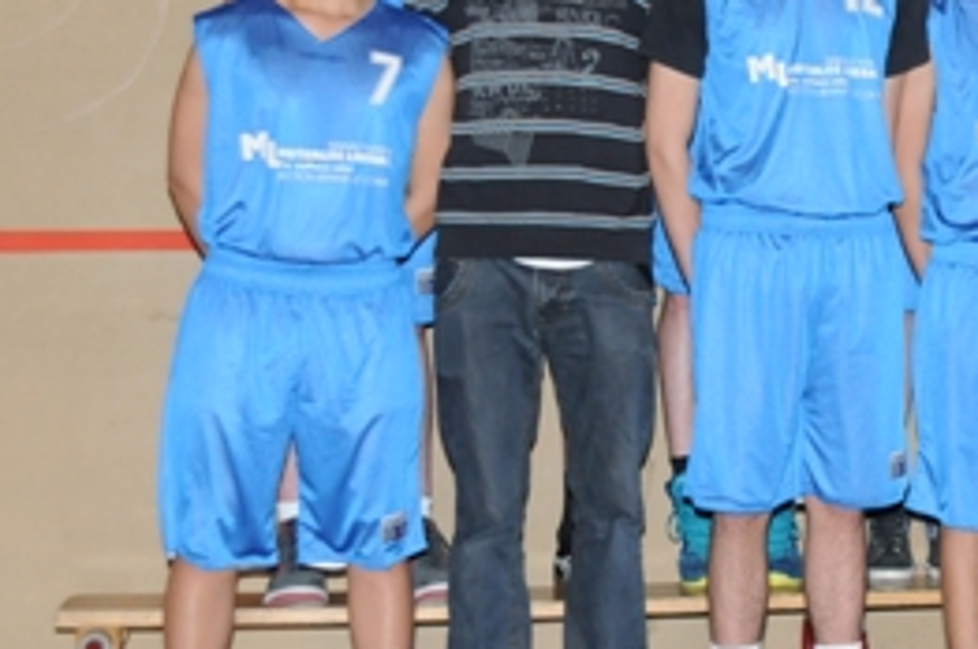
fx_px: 2882
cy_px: 110
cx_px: 985
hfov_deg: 18.7
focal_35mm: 106
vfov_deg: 12.8
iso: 800
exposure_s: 1/60
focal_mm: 29
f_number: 5.6
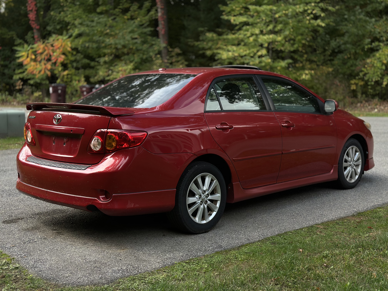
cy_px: 146
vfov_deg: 30.3
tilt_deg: -7.4
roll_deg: +0.0
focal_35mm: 48
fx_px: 538
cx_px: 194
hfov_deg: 39.7
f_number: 1.78
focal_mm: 6.86
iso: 80
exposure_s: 1/980
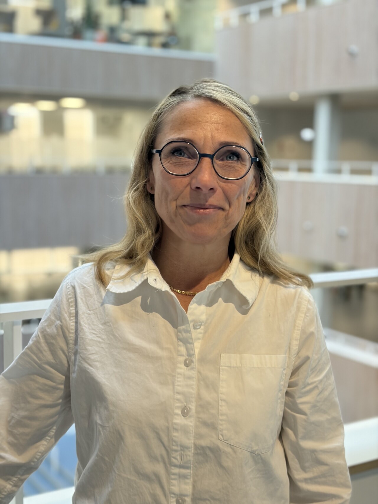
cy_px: 252
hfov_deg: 28.0
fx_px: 757
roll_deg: -1.4
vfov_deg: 36.8
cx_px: 189
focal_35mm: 52
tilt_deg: -7.2
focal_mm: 5.96
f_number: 1.6
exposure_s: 1/50
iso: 125
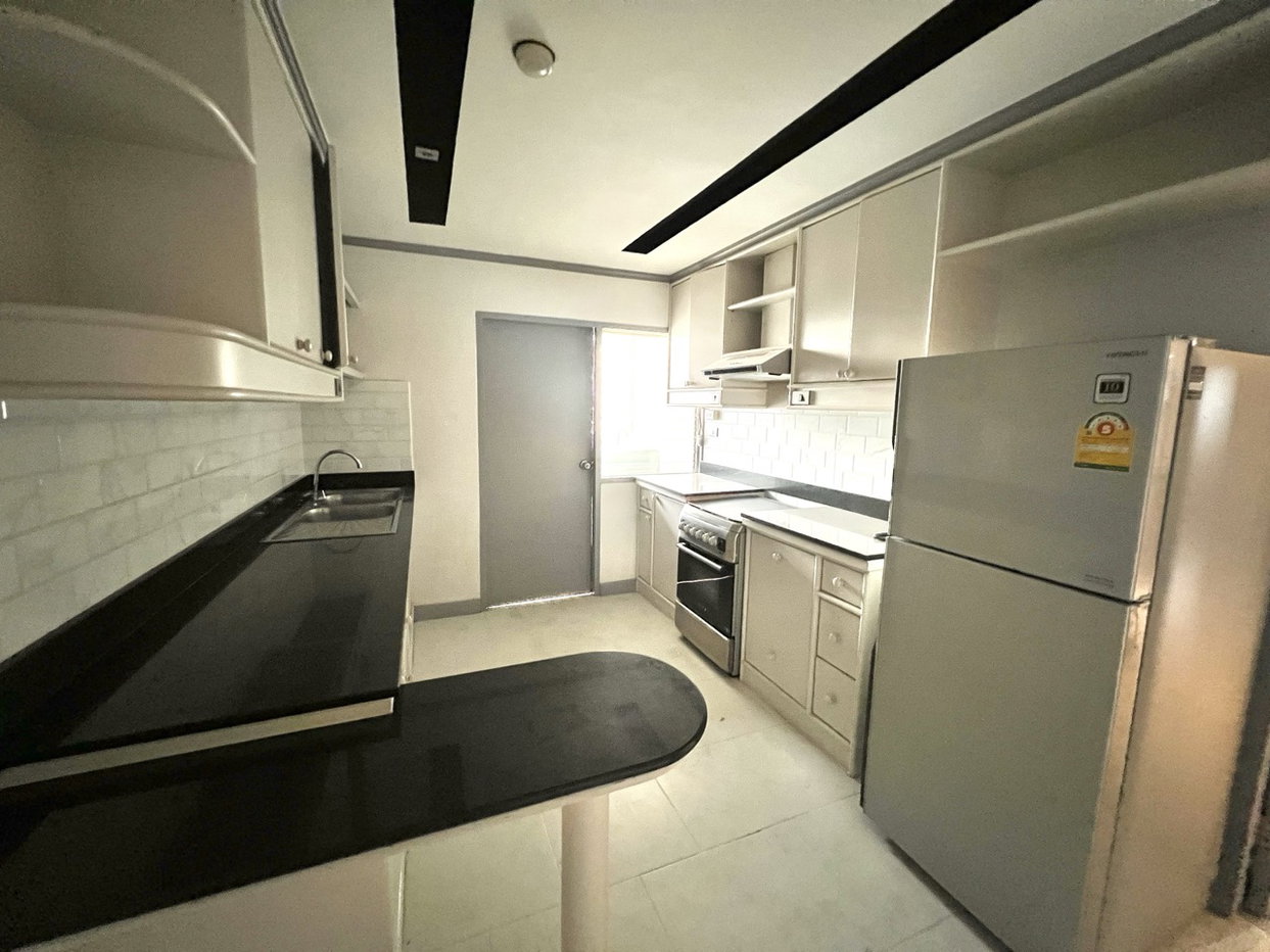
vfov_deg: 89.9
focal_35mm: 13
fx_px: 477
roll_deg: -0.6
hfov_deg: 106.2
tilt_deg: -7.6
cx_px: 635
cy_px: 476
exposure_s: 1/50
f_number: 1.8
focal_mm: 1.57
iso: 800
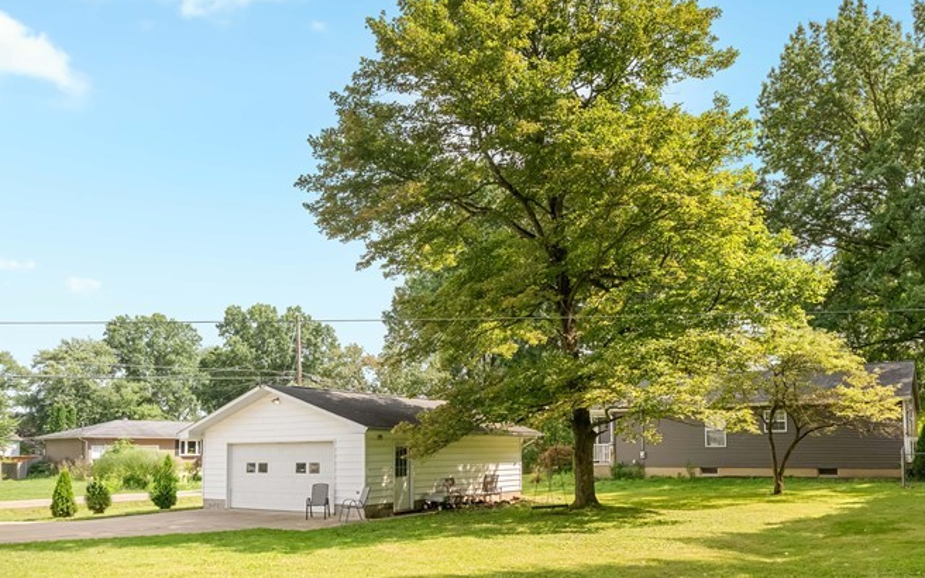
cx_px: 509
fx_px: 681
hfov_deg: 68.2
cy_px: 406
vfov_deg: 45.0
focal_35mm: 27
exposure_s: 1/200
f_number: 8
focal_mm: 16
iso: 200
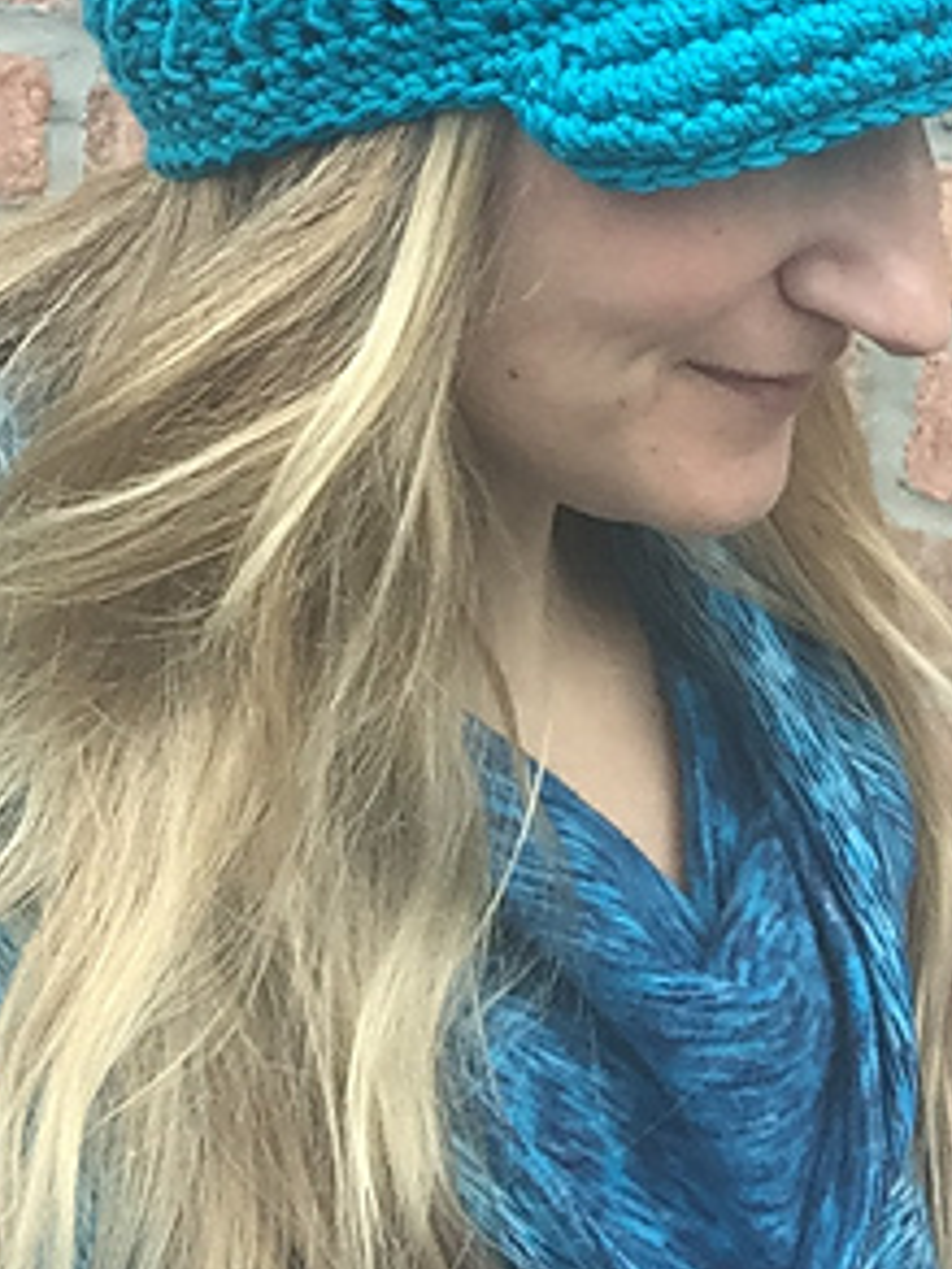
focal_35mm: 68
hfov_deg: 21.3
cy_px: 204
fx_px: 2493
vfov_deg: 27.8
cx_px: 774
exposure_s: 1/120
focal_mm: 2.65
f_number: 2.2
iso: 40
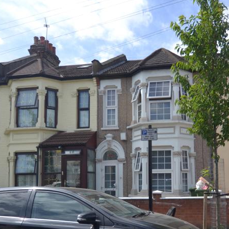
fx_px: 239
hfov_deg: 49.0
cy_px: 161
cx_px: 173
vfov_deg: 49.8
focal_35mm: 32
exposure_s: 1/1000
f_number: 2.8
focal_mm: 11
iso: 100
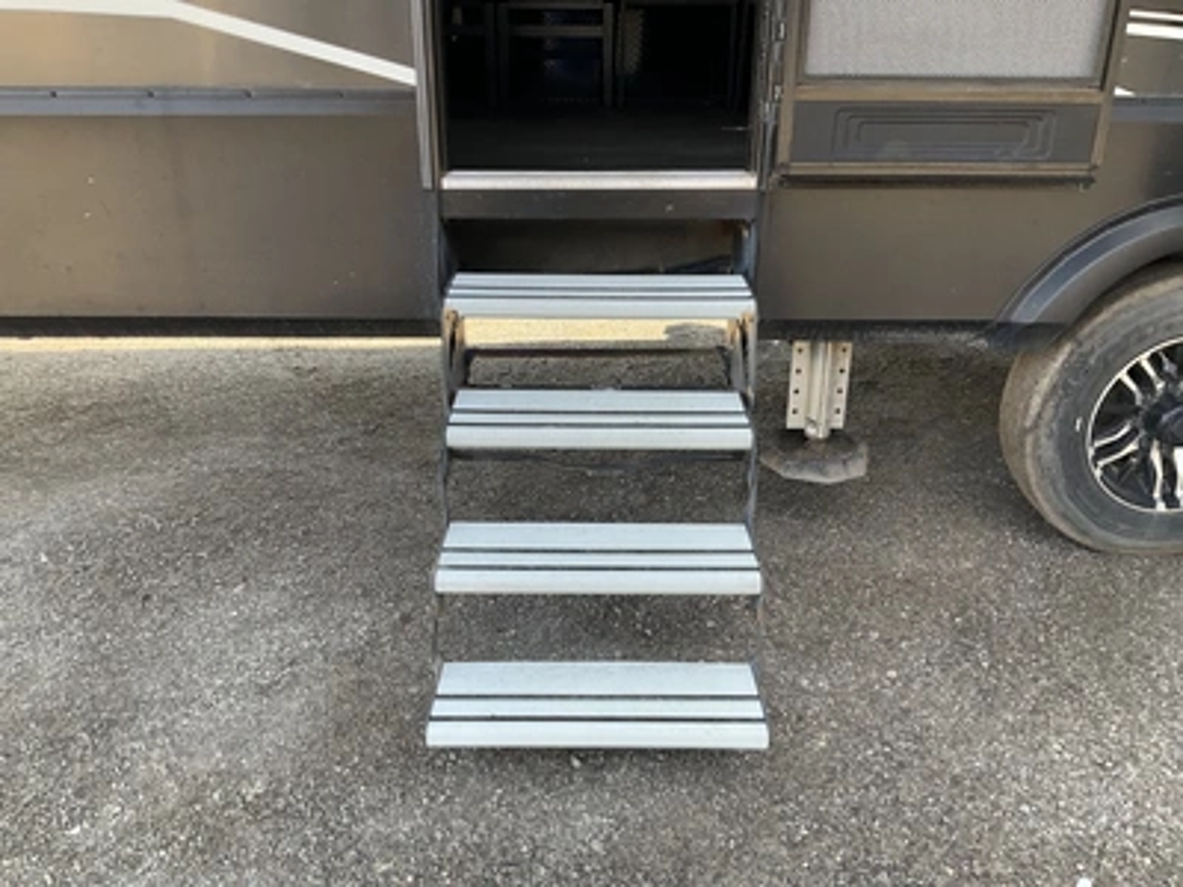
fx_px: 991
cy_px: 444
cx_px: 592
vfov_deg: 48.2
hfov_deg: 61.7
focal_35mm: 29
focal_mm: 3
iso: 32
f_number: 1.8
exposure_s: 1/154
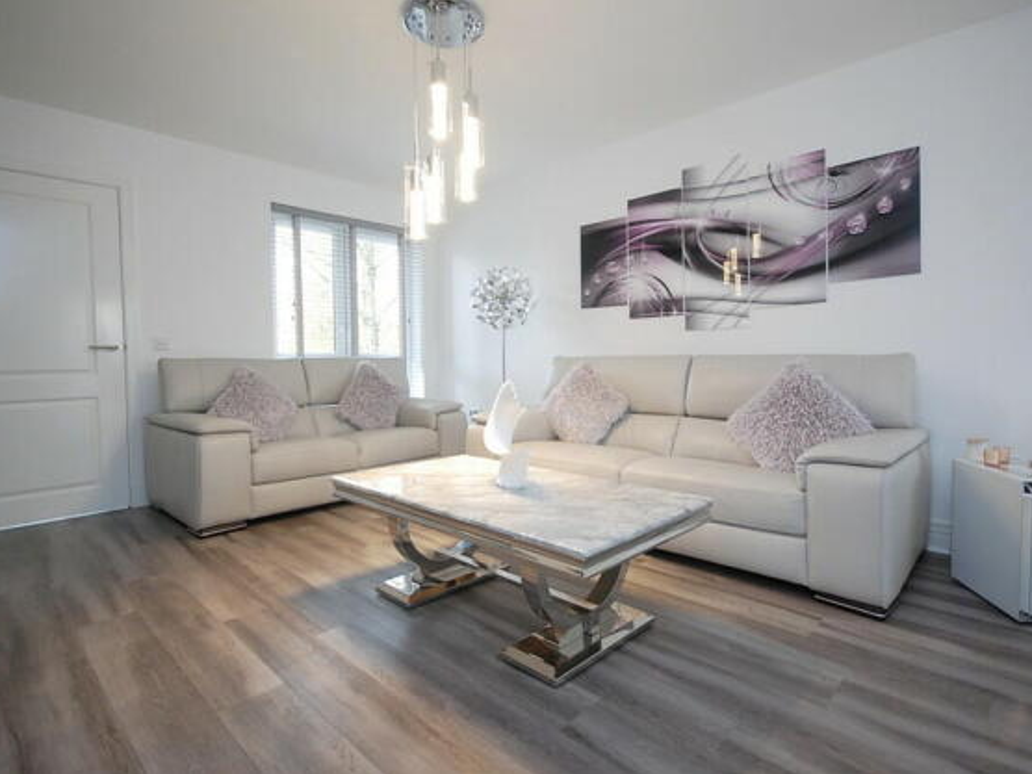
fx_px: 507
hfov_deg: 91.0
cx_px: 529
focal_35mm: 17
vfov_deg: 74.7
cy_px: 373
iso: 560
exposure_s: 1/30
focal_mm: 10
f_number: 4
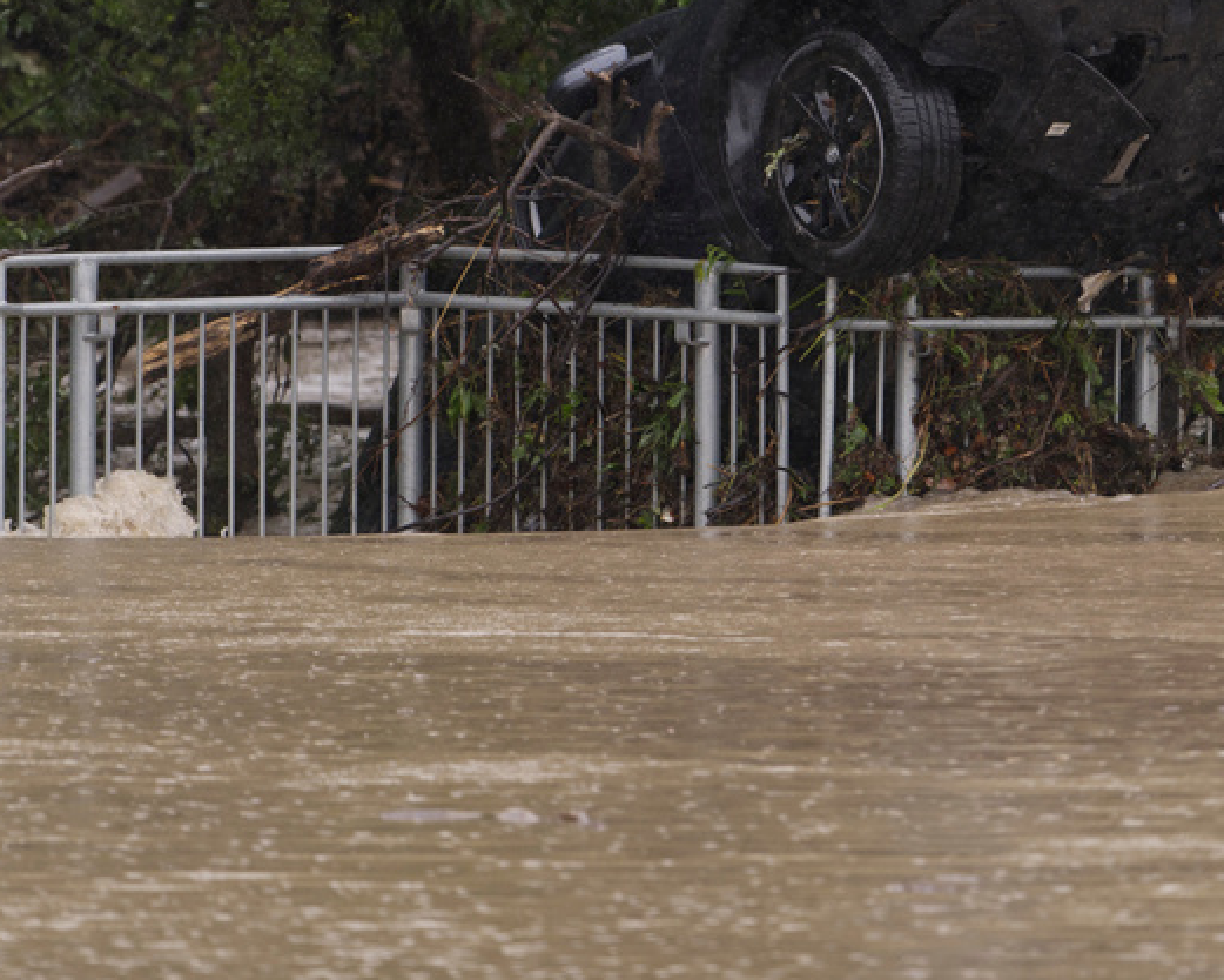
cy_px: 223
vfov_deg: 2.1
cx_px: 886
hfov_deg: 2.6
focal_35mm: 738
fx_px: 26740
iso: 800
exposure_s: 1/1600
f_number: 4.5
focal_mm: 400
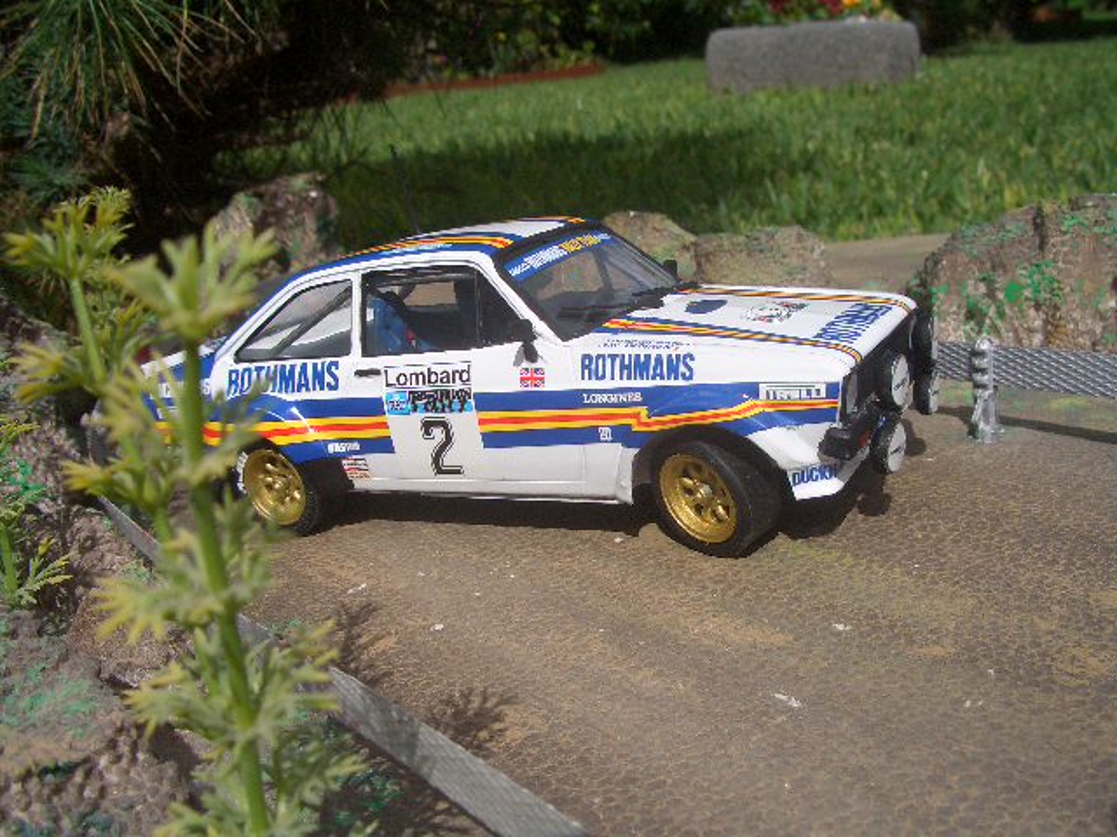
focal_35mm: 35
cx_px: 558
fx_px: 1129
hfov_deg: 52.6
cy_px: 418
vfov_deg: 40.7
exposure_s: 1/1000
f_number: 4.3
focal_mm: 5.8
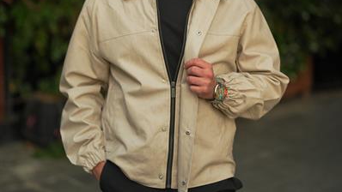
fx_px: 717
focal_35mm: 79
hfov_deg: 26.8
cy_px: 53
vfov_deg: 15.2
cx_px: 171
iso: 500
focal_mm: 50
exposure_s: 1/400
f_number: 1.2
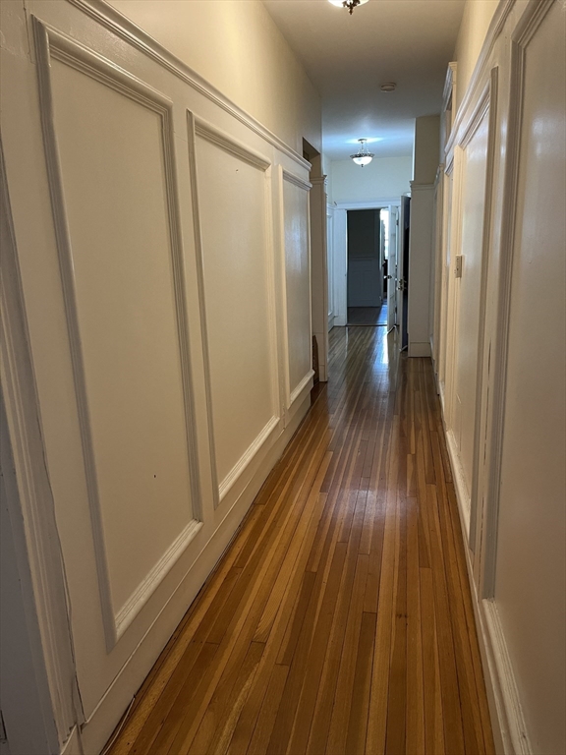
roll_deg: +1.0
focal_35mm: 26
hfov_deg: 53.1
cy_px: 378
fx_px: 567
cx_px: 283
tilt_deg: -12.6
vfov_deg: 67.3
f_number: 1.6
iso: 200
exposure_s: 1/60
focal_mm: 5.1
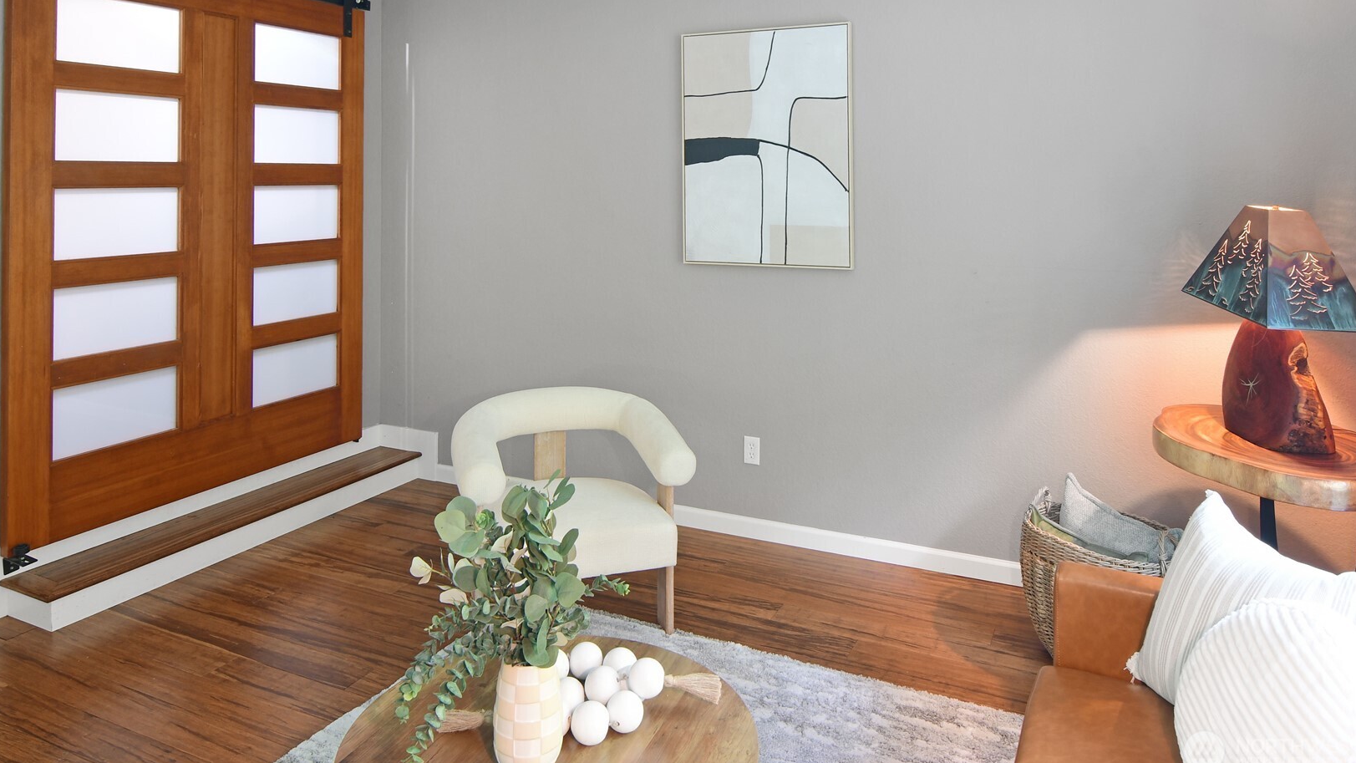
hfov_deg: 78.7
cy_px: 310
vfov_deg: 49.3
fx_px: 827
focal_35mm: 23
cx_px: 678
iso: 125
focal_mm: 14
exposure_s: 5
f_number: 11
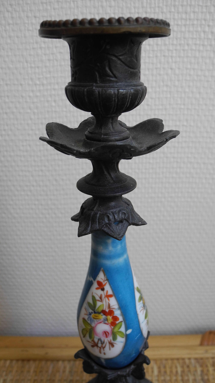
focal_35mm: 31
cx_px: 109
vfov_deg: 62.6
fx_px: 314
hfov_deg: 37.8
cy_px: 194
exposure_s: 1/30
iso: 112
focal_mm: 6
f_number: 2.8
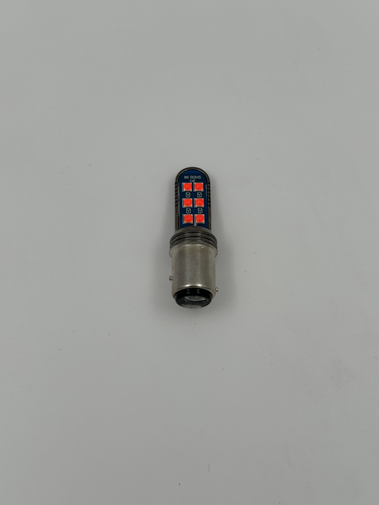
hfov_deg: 30.3
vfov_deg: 39.7
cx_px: 190
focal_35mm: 48
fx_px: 701
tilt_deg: -73.3
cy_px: 252
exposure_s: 1/927
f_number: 1.78
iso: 64
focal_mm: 6.86
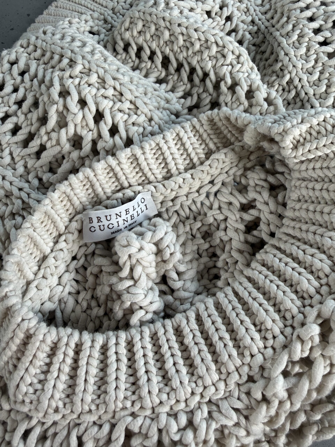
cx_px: 168
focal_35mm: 24
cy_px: 224
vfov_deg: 71.6
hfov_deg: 56.8
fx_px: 310
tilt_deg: -72.8
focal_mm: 2.22
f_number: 2.2
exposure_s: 1/121
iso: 64
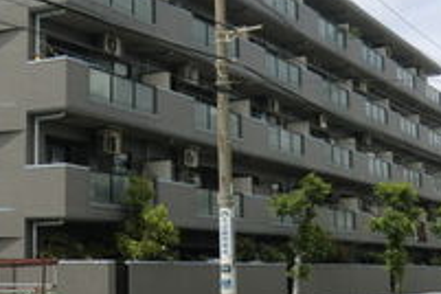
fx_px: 906
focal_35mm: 74
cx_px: 72
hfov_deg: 26.7
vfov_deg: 18.3
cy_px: 71
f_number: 3.6
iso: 64
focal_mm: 6.1
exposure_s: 1/800
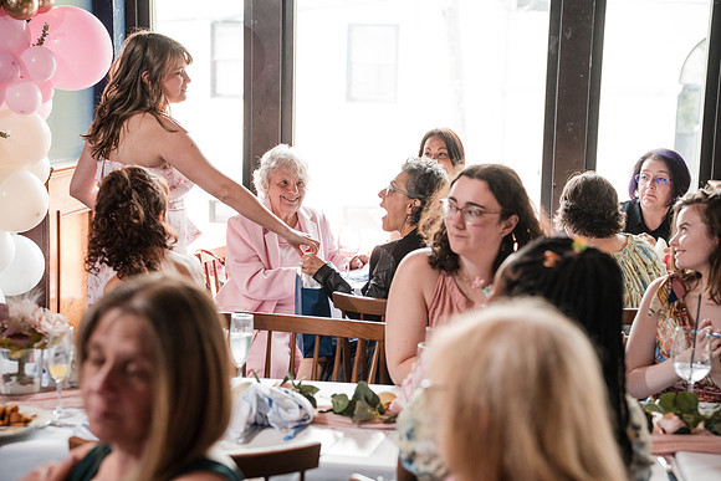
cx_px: 360
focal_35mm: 70
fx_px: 1402
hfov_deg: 28.8
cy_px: 240
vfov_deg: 19.5
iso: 1250
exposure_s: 1/250
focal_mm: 70
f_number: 4
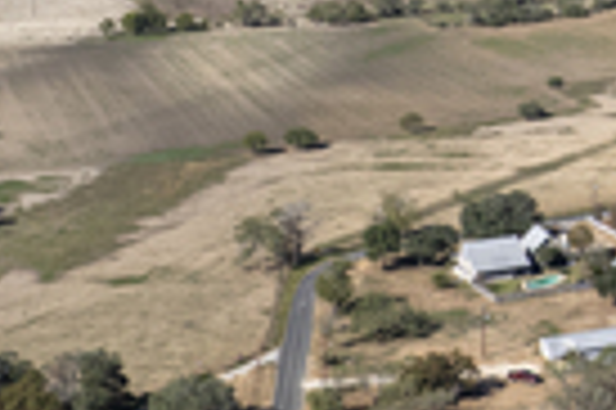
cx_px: 836
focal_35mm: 103
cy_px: -32
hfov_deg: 18.3
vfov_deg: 13.0
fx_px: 1760
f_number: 2.8
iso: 100
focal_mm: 8.38
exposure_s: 1/500
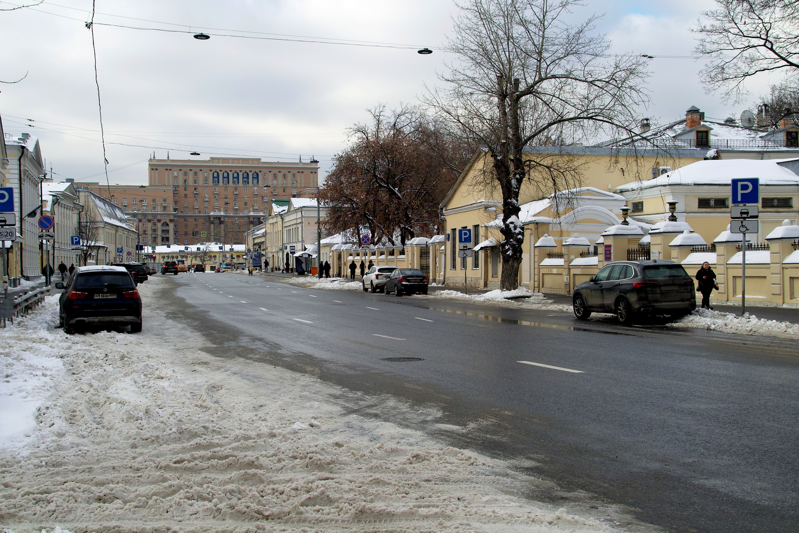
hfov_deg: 40.3
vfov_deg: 27.5
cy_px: 266
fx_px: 1087
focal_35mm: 49
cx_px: 400
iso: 100
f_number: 9
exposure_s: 1/160
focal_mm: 29
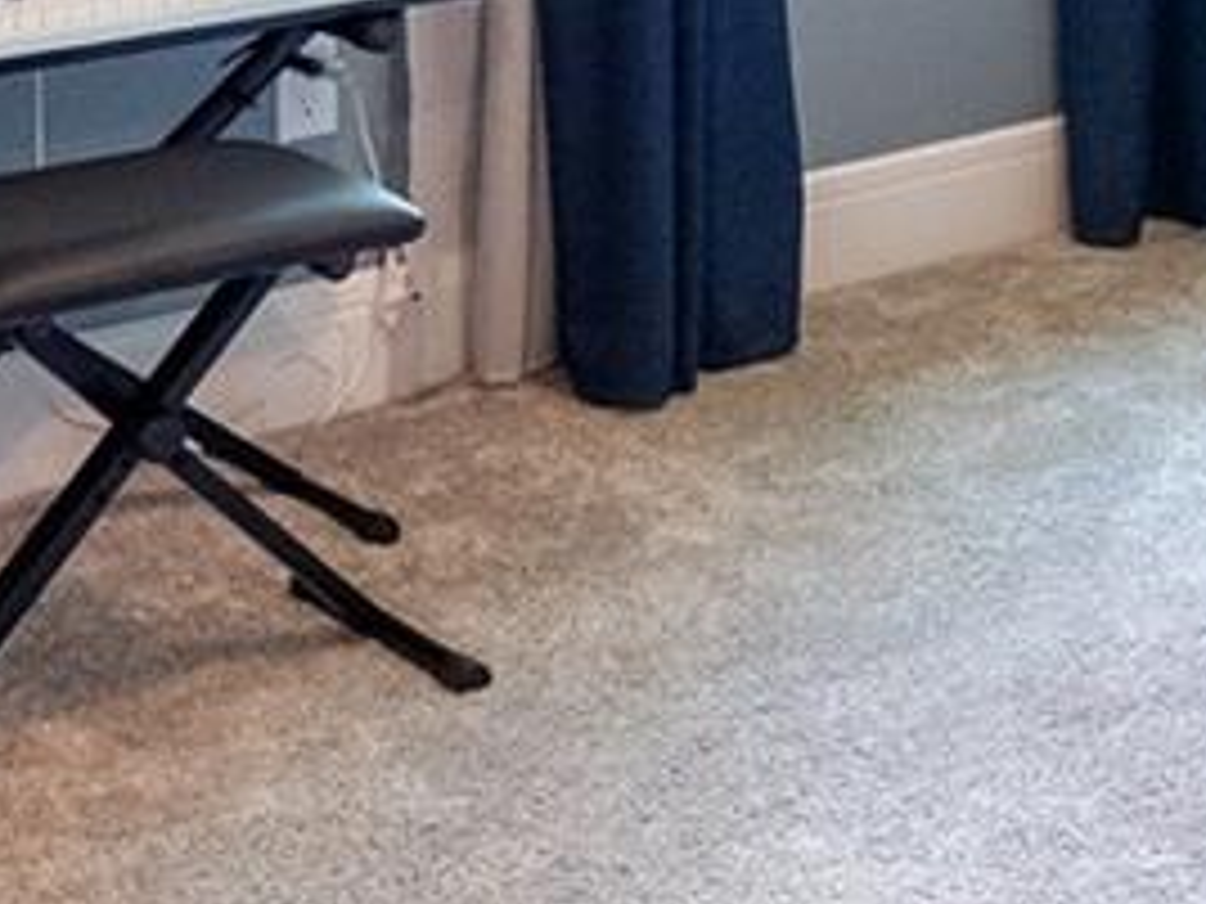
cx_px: 1202
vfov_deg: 14.5
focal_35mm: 92
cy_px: -630
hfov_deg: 20.6
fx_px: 3205
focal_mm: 16
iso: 12800
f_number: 9
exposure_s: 1/30
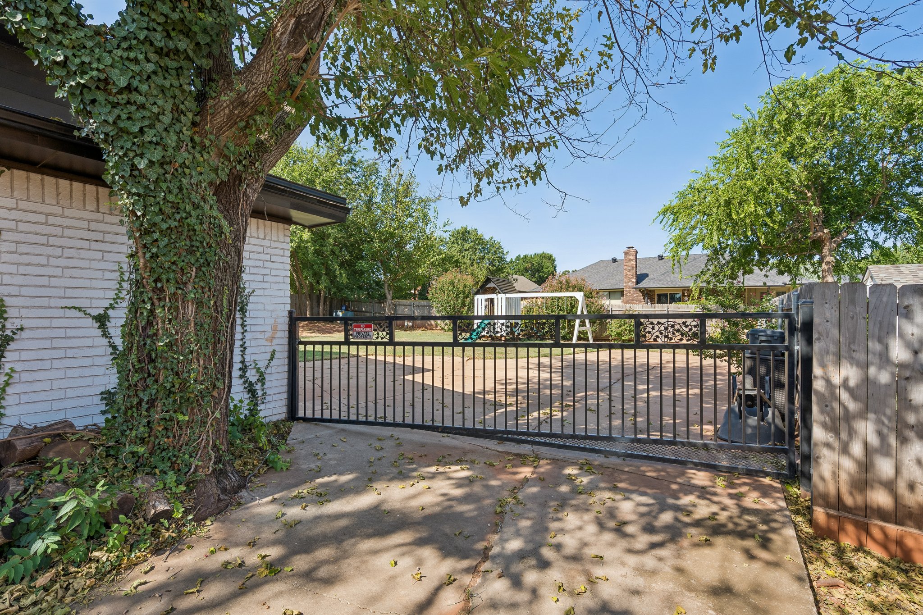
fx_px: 410
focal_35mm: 16
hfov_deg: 96.7
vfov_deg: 73.7
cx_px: 462
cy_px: 308
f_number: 8
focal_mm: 16
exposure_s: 1/160
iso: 200
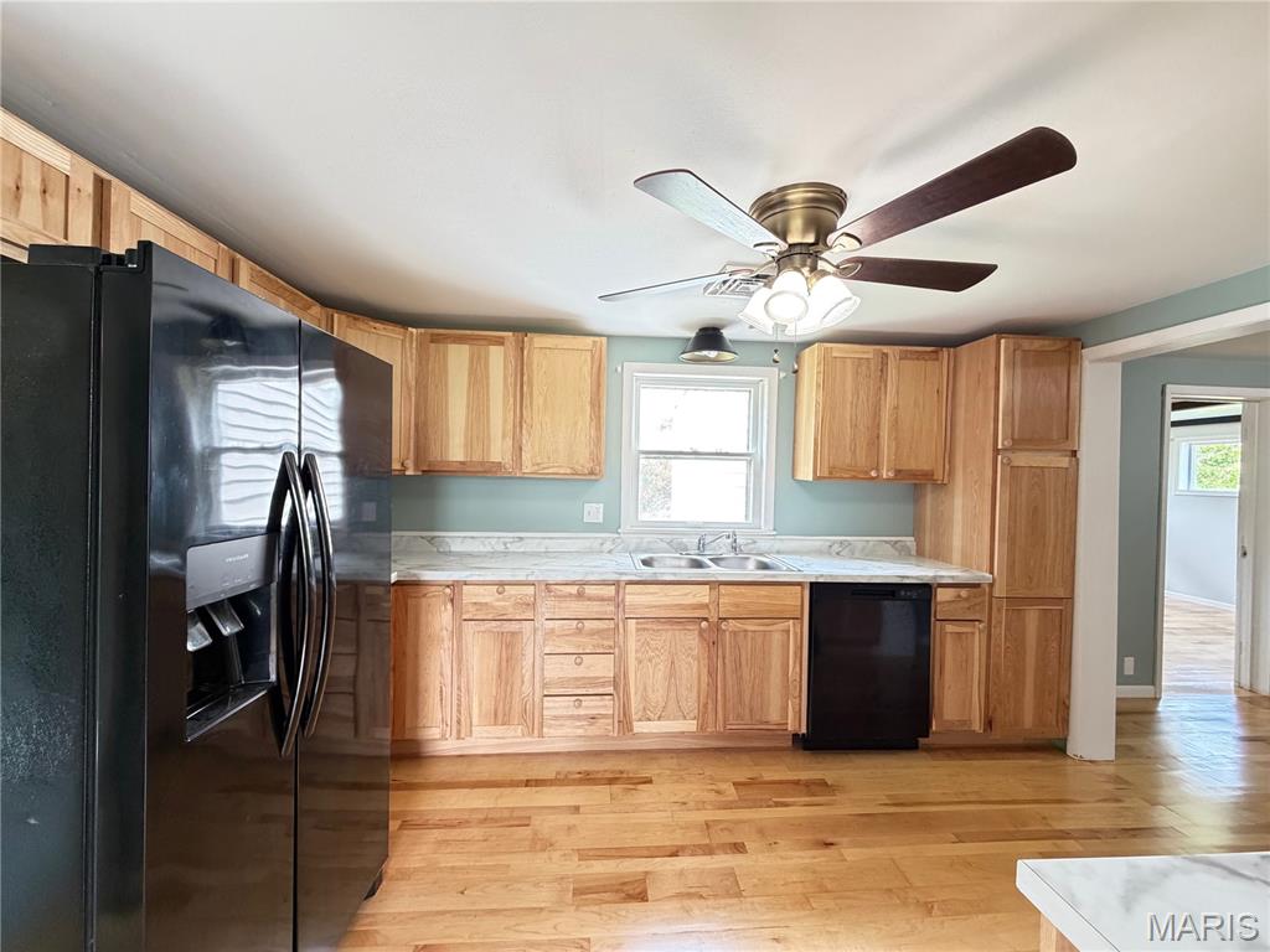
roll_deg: -0.9
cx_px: 635
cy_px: 476
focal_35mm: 14
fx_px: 514
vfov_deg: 85.7
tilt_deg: -0.4
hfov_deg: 102.1
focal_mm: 2.22
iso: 400
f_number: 2.2
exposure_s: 1/60
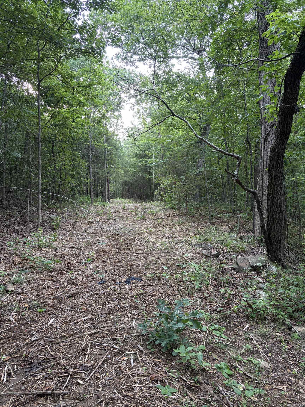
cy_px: 204
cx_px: 152
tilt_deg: +2.4
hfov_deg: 53.1
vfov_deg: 67.3
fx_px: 305
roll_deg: +2.8
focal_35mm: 26
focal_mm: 5.96
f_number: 1.6
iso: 125
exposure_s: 1/122
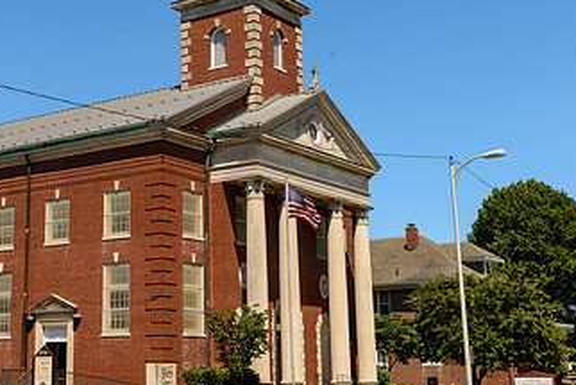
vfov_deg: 22.1
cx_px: 134
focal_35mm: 61
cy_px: 112
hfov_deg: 32.2
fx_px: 976
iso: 100
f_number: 10
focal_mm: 32
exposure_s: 1/250
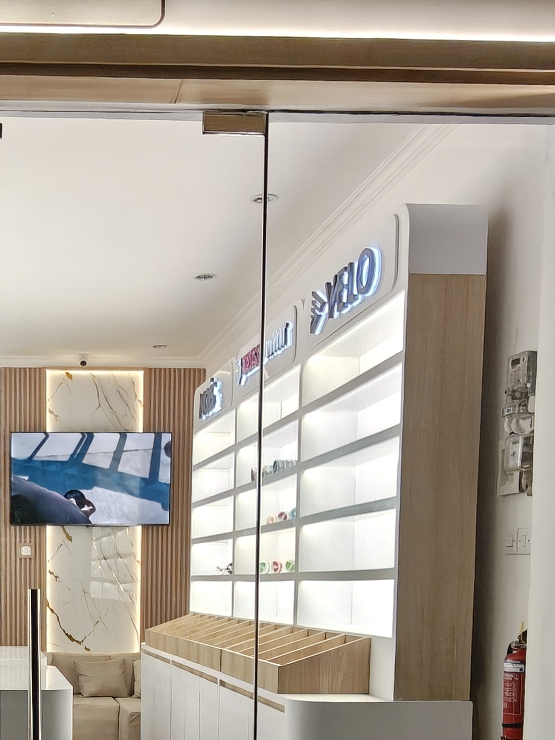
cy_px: 661
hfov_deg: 28.3
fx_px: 1047
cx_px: 34
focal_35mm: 49
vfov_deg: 36.6
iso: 200
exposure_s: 1/100
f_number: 2
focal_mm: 2.31
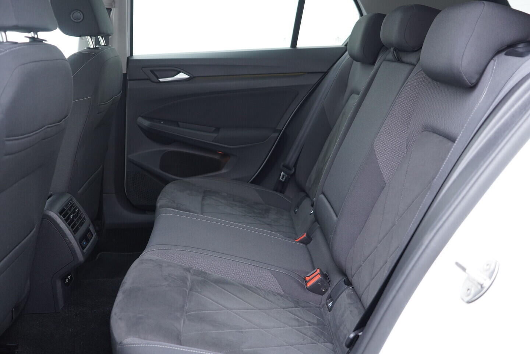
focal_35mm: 36
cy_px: 177
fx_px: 530
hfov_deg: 53.1
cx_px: 265
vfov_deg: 36.9
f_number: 2.8
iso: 500
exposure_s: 1/40
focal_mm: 24
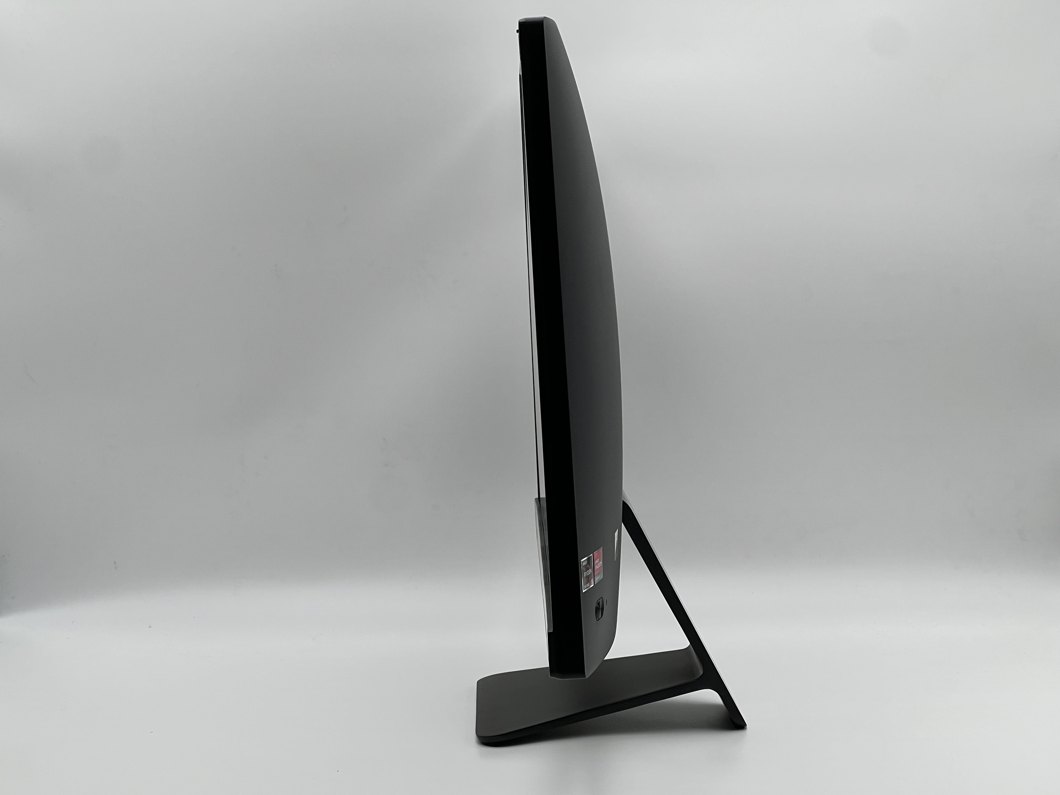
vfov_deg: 18.9
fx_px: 2388
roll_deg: +0.7
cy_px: 399
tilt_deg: -4.7
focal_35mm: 78
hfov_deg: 25.0
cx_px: 528
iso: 40
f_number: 2.8
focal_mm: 9
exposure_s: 1/99
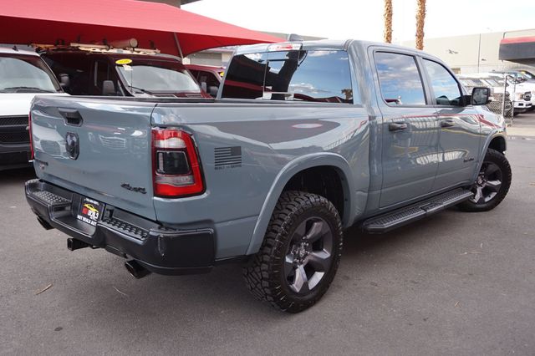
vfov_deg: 41.7
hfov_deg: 59.5
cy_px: 178
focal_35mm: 32
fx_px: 468
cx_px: 268
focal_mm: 21
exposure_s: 1/80
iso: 100
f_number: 4.5
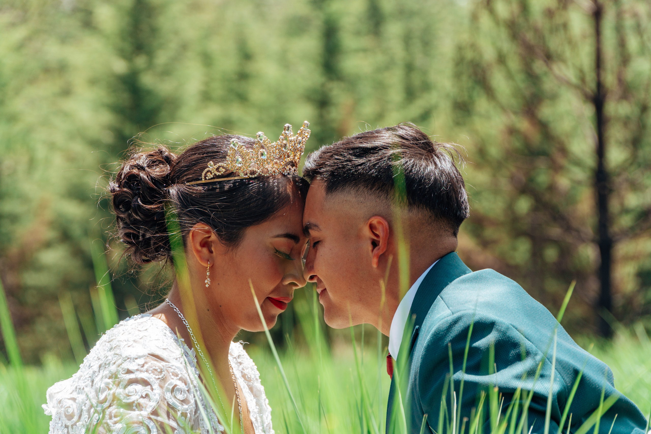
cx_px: 326
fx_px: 2251
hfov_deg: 16.5
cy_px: 217
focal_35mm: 124
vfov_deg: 11.0
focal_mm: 83
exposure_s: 1/500
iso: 100
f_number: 4
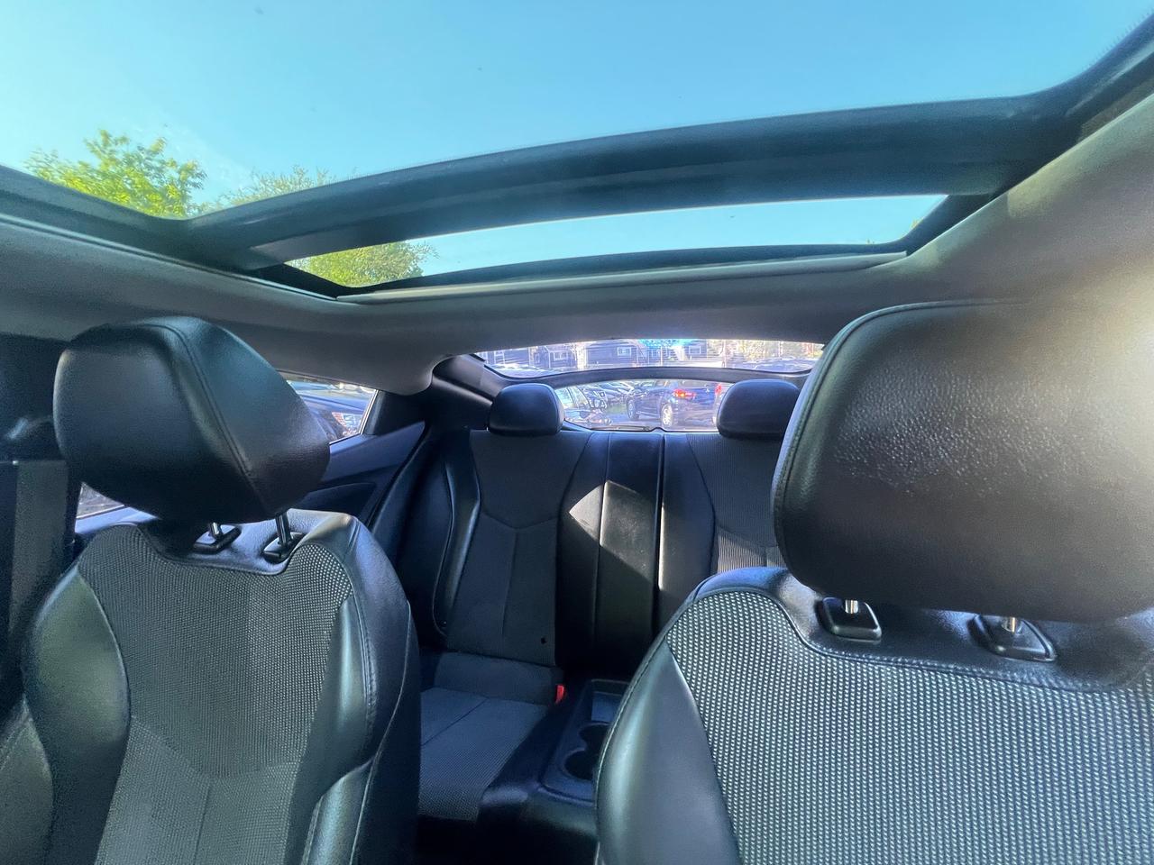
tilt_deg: -11.9
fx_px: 433
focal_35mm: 13
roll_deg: +2.0
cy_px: 432
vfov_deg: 89.9
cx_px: 577
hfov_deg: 106.2
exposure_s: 1/60
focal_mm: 1.57
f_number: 1.8
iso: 320
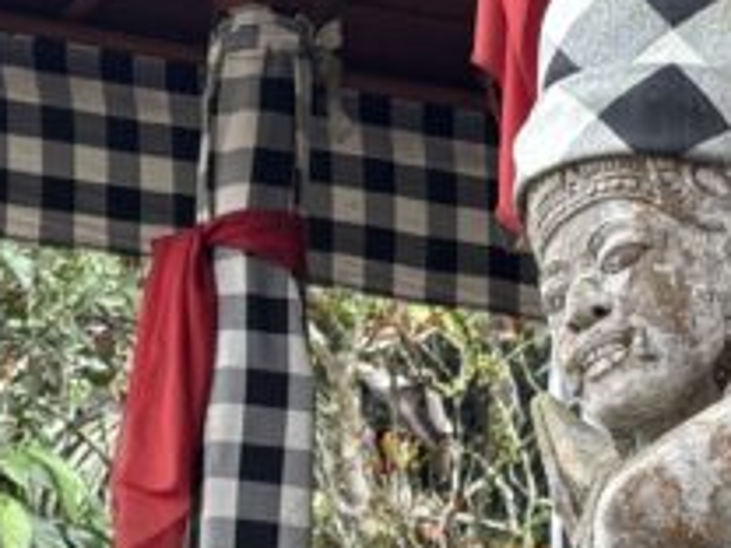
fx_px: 4055
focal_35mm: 192
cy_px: 594
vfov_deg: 7.7
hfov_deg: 10.3
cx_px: 464
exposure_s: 1/121
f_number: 1.6
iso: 50
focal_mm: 5.96
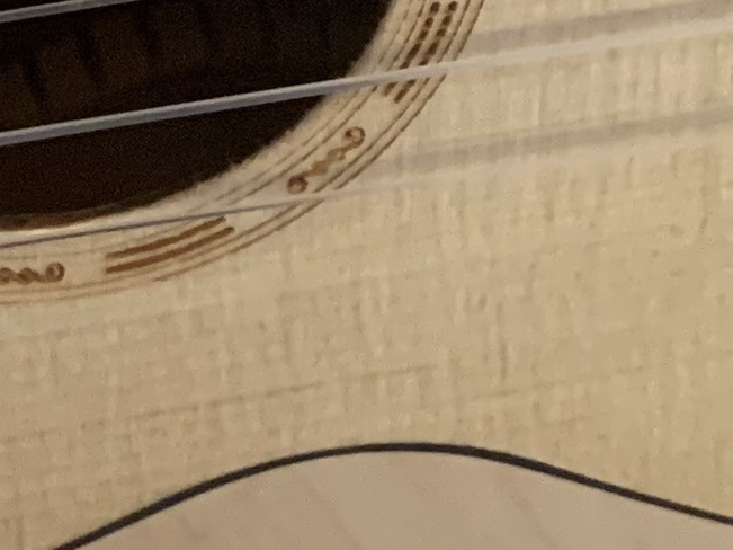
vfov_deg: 8.9
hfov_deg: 12.3
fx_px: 3409
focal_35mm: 161
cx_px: 229
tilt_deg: -70.5
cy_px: -325
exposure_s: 1/50
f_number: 1.8
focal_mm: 4.25
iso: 320
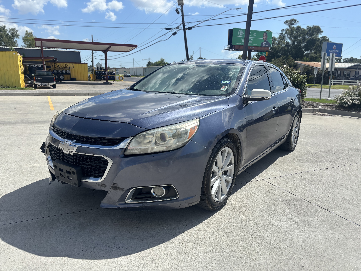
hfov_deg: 67.3
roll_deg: -1.4
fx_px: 271
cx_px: 180
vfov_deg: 53.1
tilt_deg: -13.8
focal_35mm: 26
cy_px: 136
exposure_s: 1/3937
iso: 50
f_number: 1.6
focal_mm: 5.96
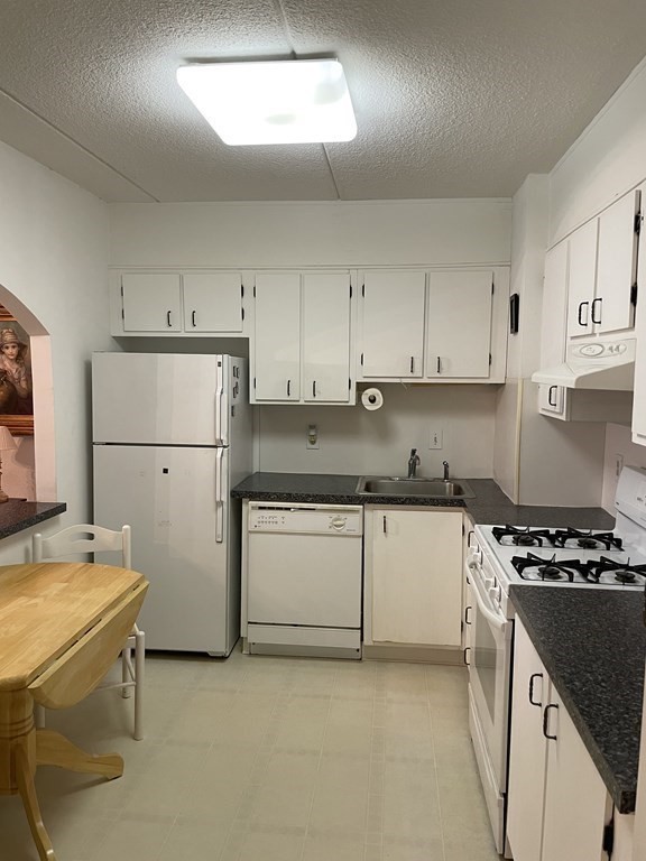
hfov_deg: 53.1
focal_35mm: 26
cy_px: 430
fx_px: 647
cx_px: 323
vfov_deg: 67.3
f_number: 1.6
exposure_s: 1/60
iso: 160
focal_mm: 4.2
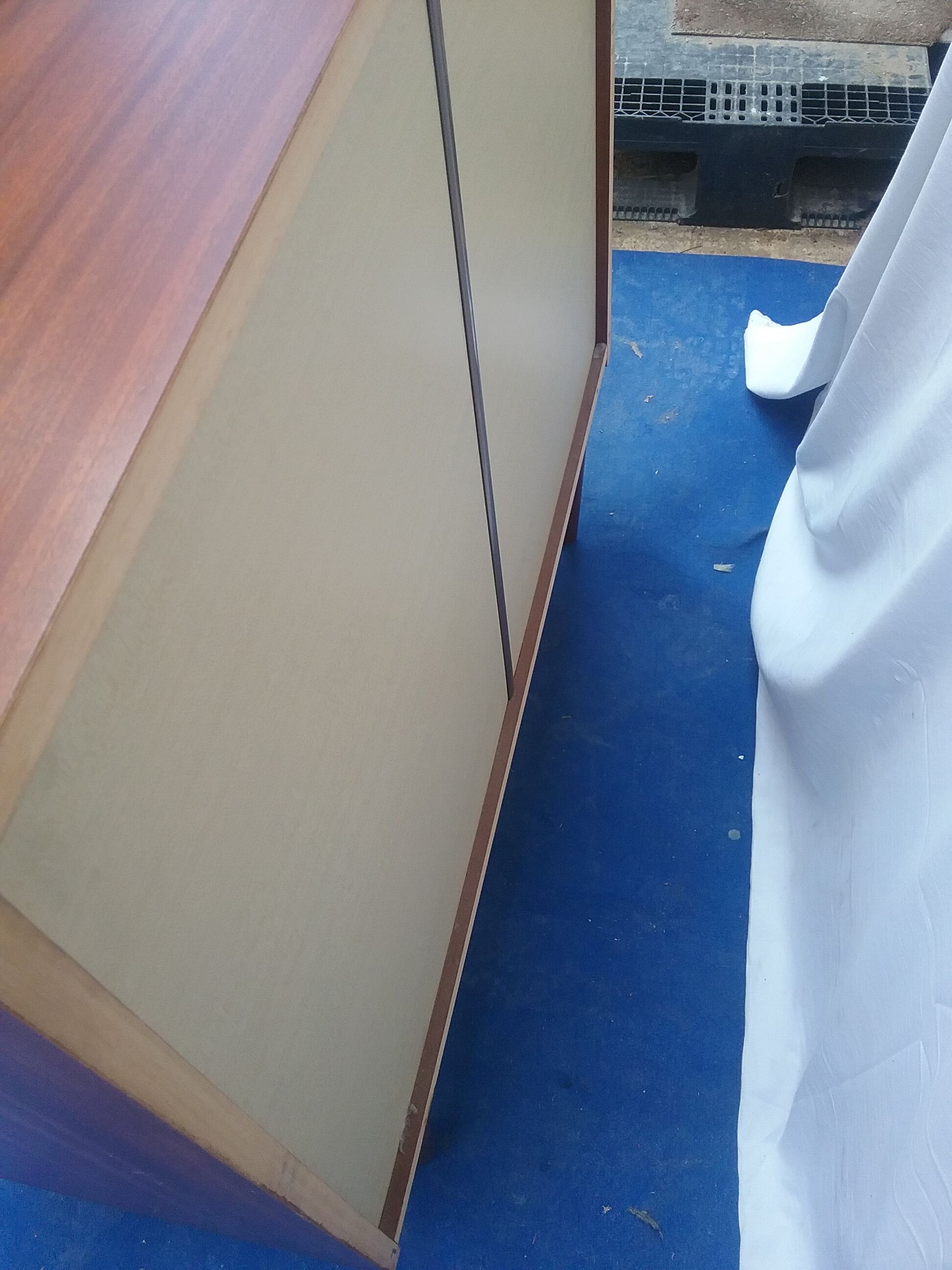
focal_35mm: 31
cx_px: 476
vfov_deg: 58.4
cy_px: 635
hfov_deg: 45.4
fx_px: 1137
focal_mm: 3.3
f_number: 2.2
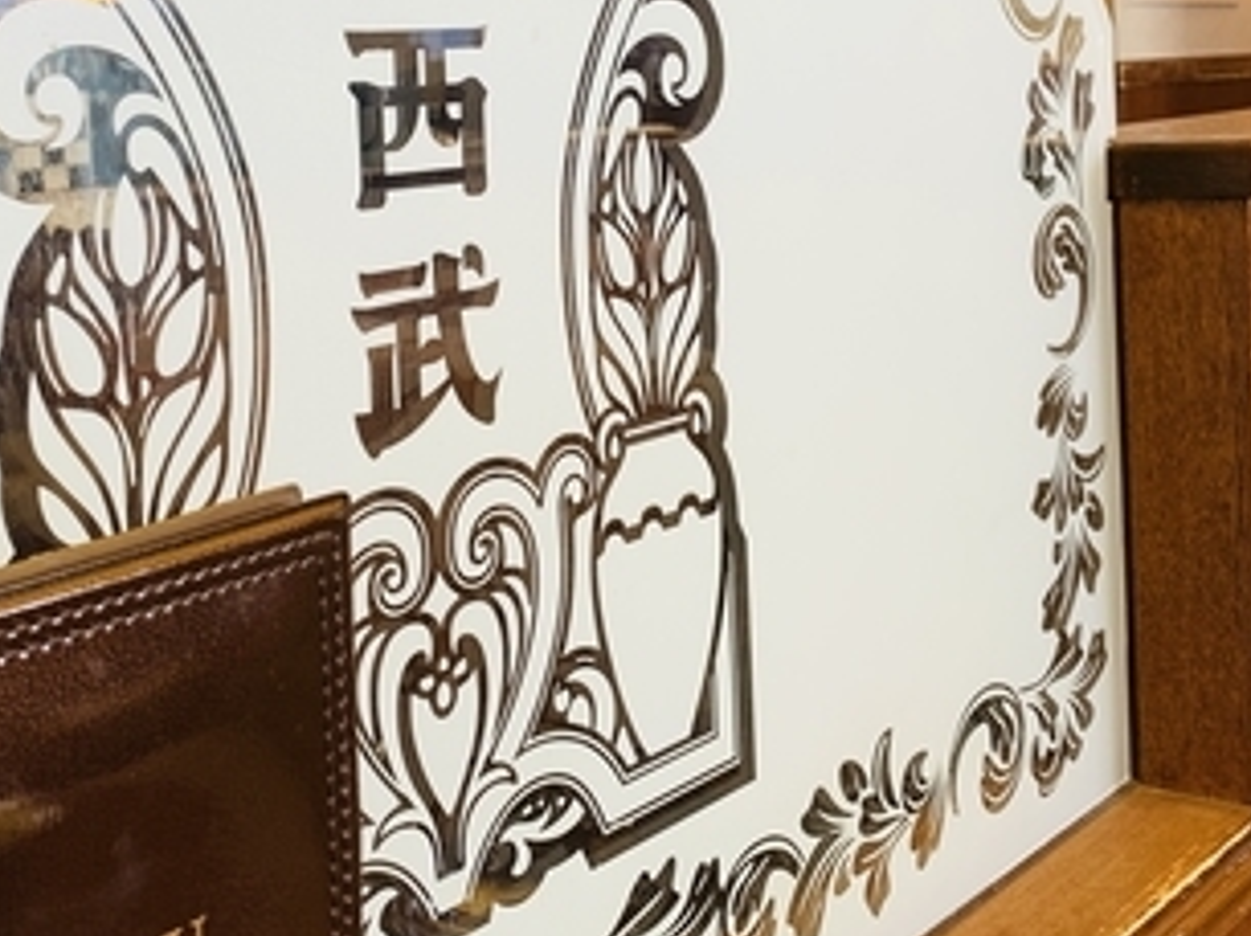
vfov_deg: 27.7
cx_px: 597
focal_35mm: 51
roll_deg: +1.8
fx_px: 1842
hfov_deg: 37.5
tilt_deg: -1.2
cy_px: 131
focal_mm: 4.25
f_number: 1.8
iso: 50
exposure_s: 1/50
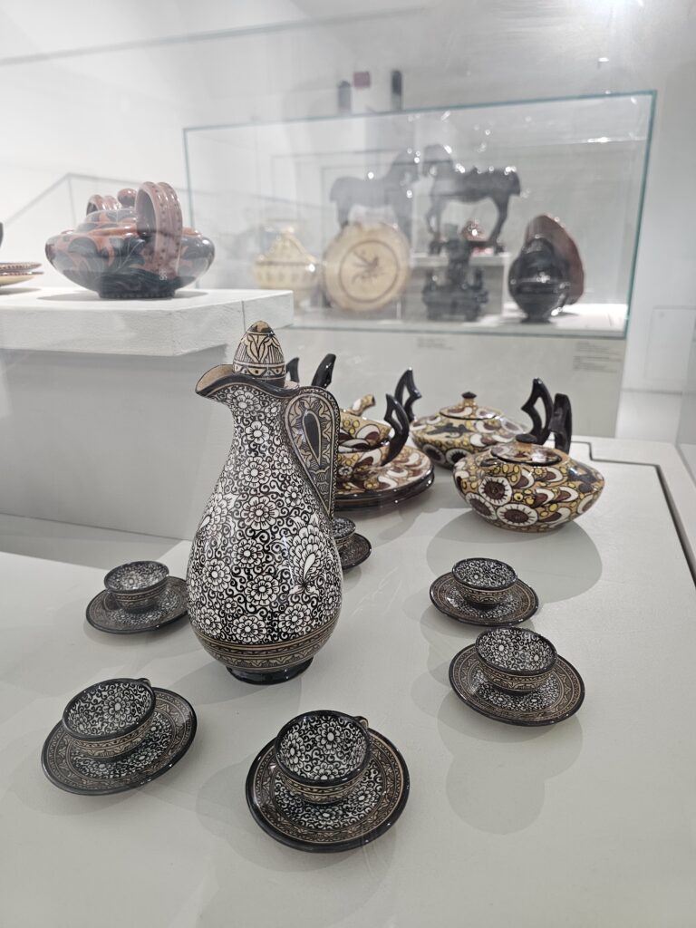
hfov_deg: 58.9
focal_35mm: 23
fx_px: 617
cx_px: 348
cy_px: 464
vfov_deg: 73.9
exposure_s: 1/100
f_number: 1.7
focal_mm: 6.3
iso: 160
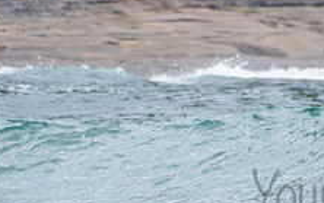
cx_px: 499
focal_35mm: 1630
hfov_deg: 1.3
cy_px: 151
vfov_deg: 0.8
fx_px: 14400
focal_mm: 500
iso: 360
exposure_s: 1/2000
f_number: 5.6
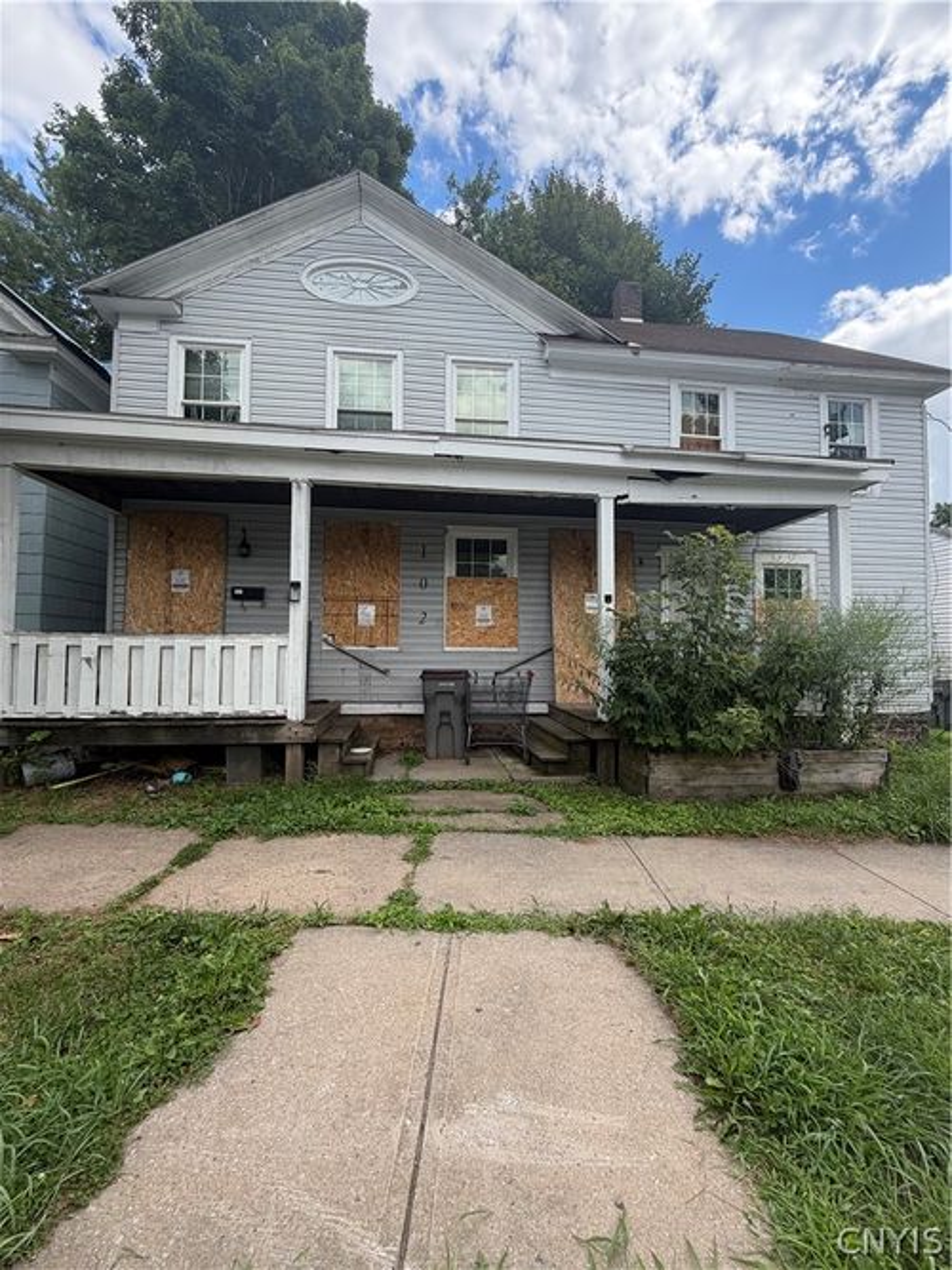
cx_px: 476
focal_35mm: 14
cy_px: 635
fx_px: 514
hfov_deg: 85.7
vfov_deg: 102.1
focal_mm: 2.22
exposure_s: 1/545
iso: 40
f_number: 2.2
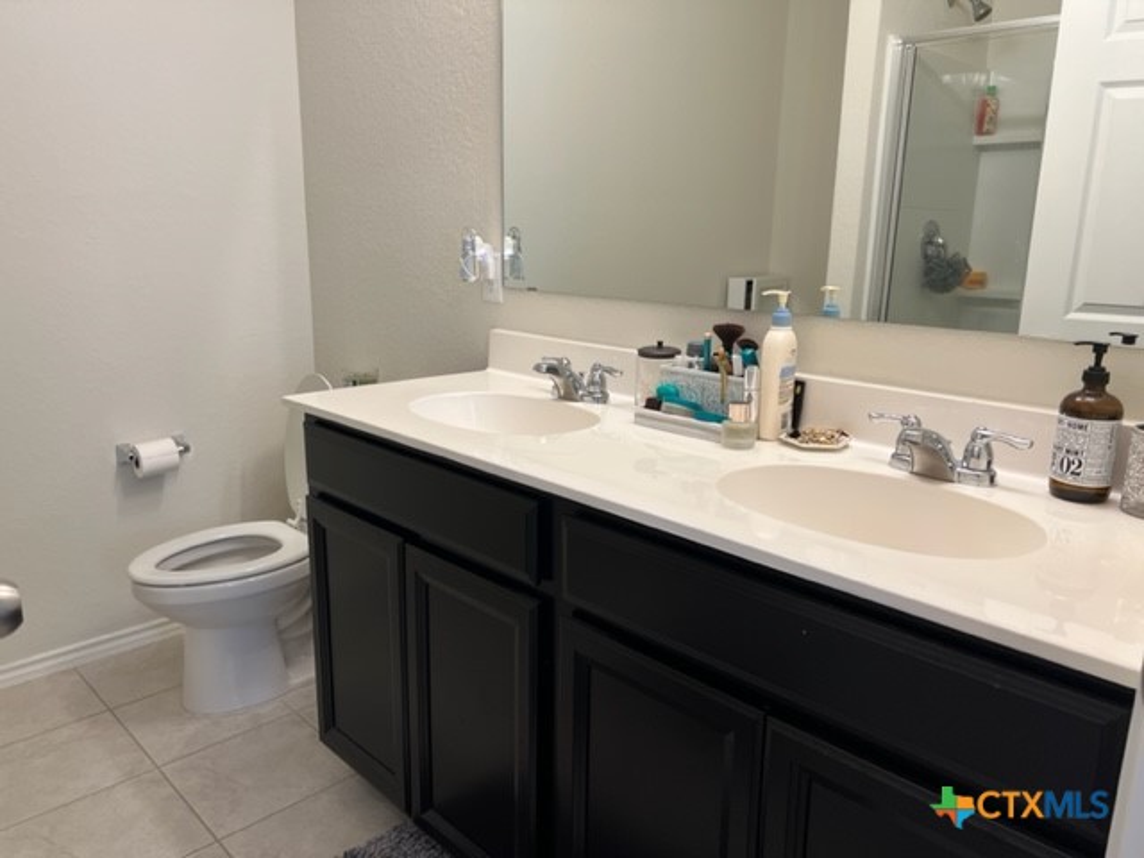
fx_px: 859
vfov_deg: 53.1
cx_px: 572
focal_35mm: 26
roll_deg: -1.4
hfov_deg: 67.3
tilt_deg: -12.2
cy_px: 429
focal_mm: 5.7
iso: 125
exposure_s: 1/120
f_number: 1.5
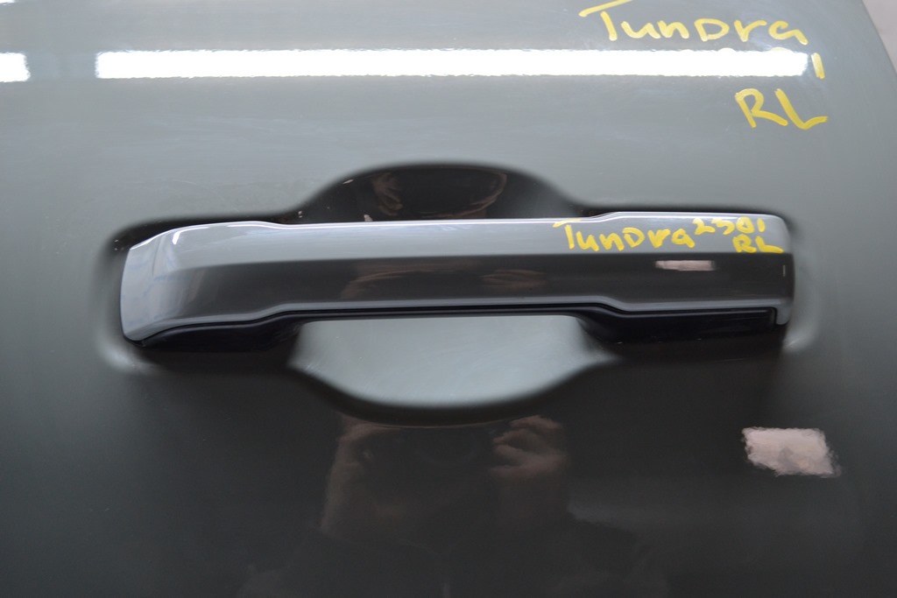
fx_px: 972
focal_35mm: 39
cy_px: 299
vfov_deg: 34.2
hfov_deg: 49.5
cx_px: 448
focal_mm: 26
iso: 500
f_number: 4.2
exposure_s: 1/60
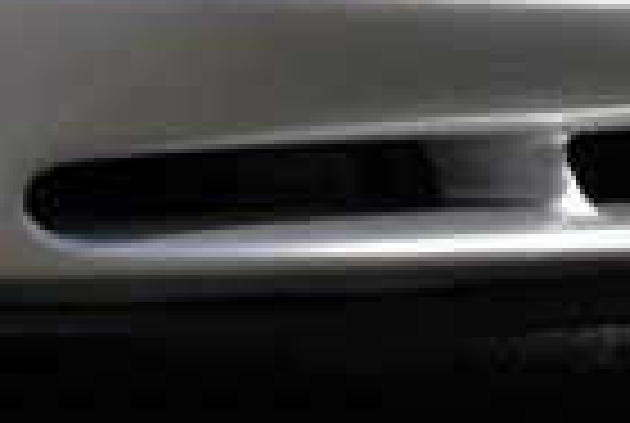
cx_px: -522
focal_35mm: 328
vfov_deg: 4.1
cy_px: -742
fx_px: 5752
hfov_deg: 6.1
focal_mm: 48
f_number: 8
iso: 200
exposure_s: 1/400
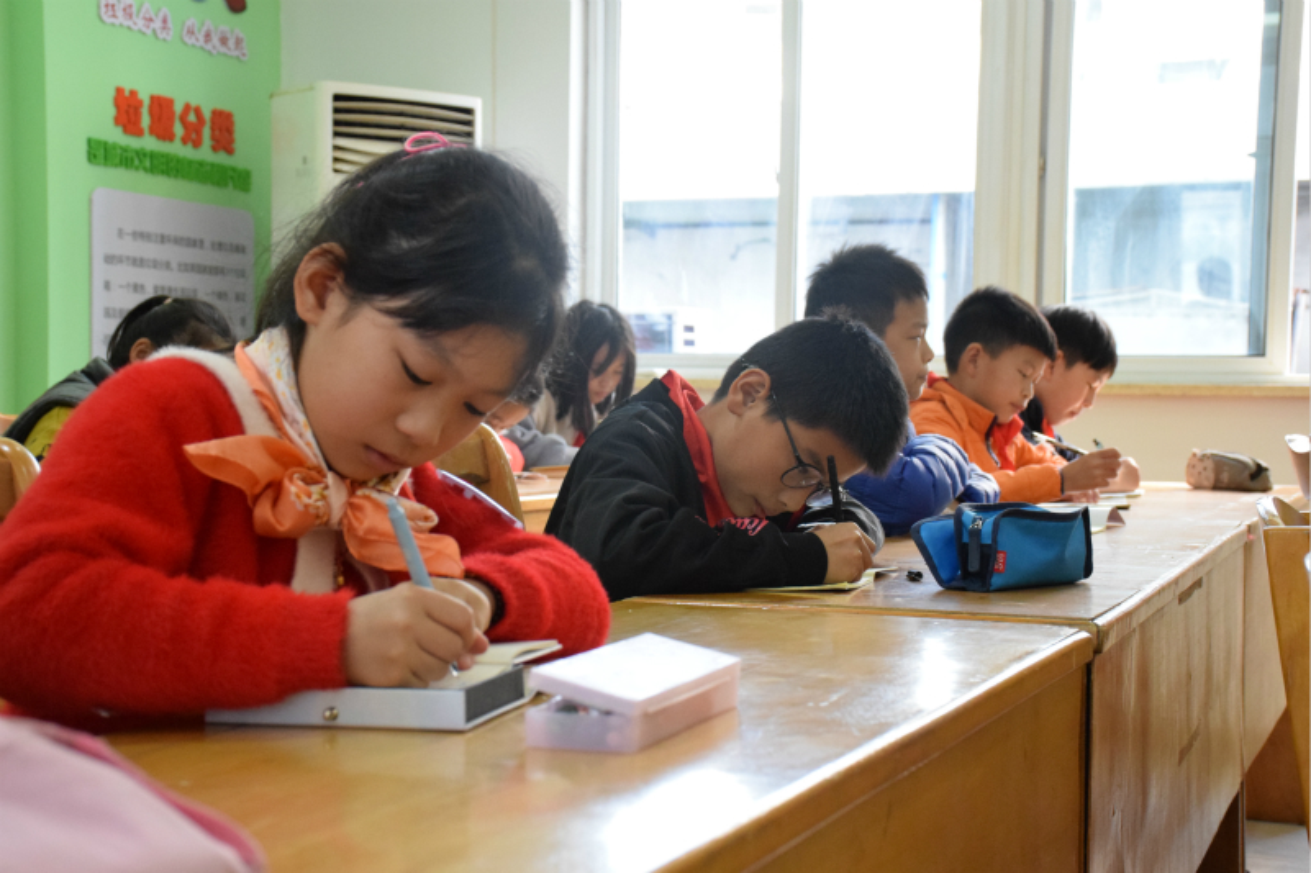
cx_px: 656
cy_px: 436
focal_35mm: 60
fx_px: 2184
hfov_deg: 33.4
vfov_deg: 22.6
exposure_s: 1/160
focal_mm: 40
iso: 3200
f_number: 6.3
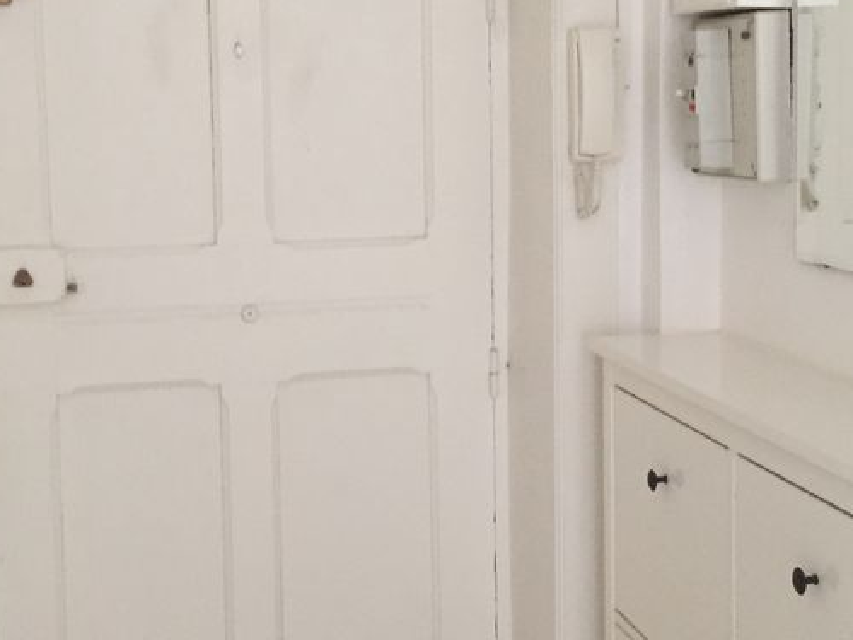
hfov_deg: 33.2
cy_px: 237
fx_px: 1429
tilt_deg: -7.6
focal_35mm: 58
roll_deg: +0.9
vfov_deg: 25.2
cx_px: 456
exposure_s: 1/17
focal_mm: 4.15
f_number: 2.2
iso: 250
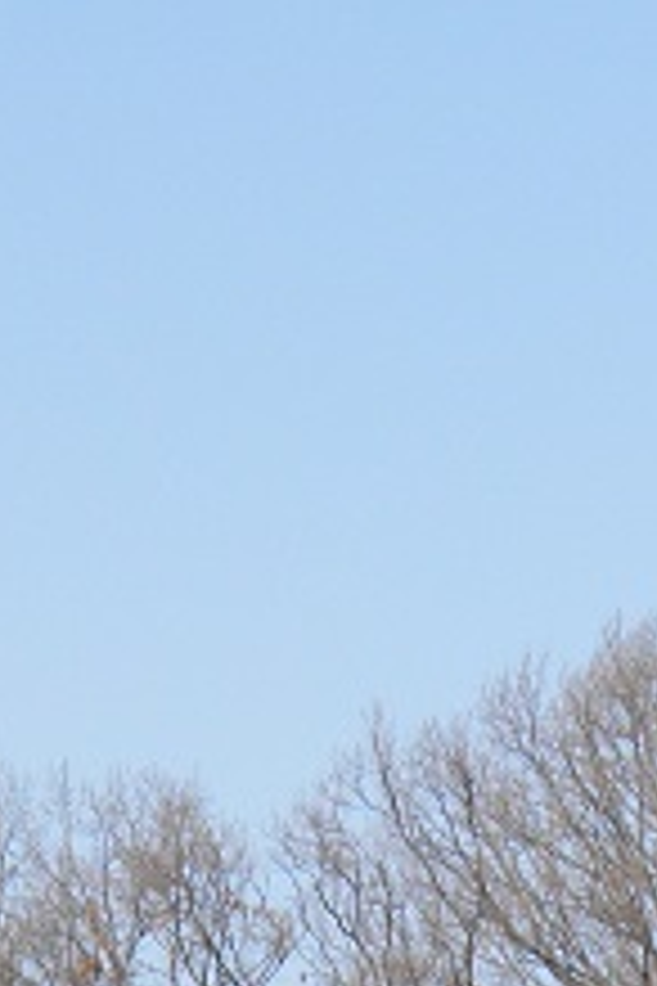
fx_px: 6378
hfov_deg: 5.9
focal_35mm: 233
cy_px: 1540
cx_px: 176
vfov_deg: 8.6
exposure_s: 1/250
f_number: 5.5
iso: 50
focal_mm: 8.9
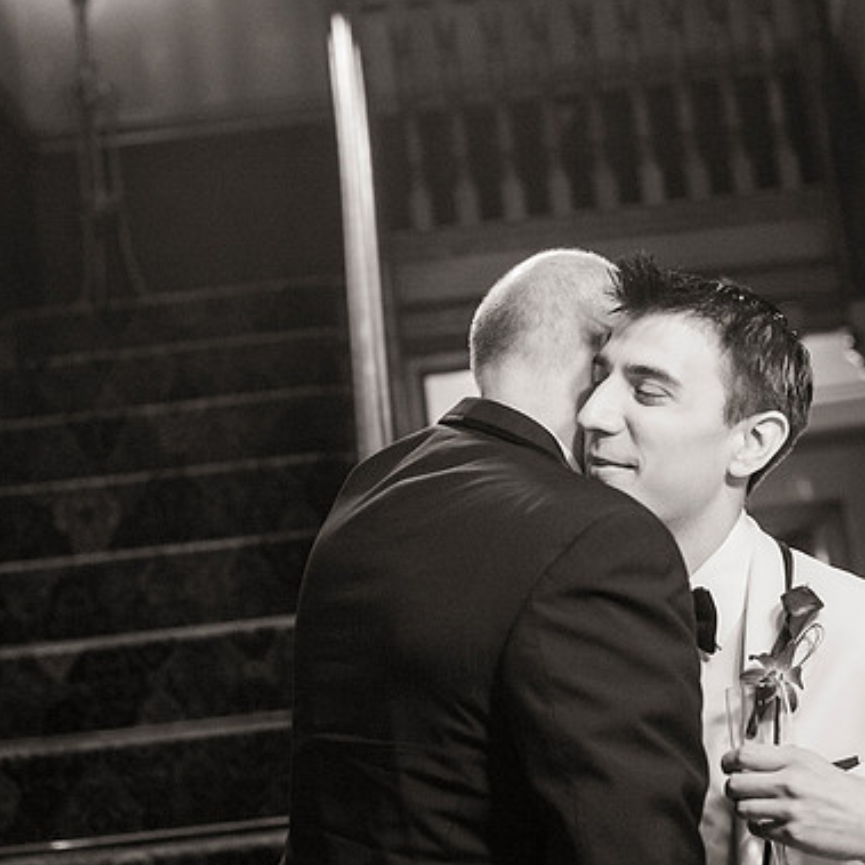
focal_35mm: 65
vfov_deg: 26.5
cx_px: 468
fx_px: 1838
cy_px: 429
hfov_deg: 26.5
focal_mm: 50
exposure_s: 1/200
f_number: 3.2
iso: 4000
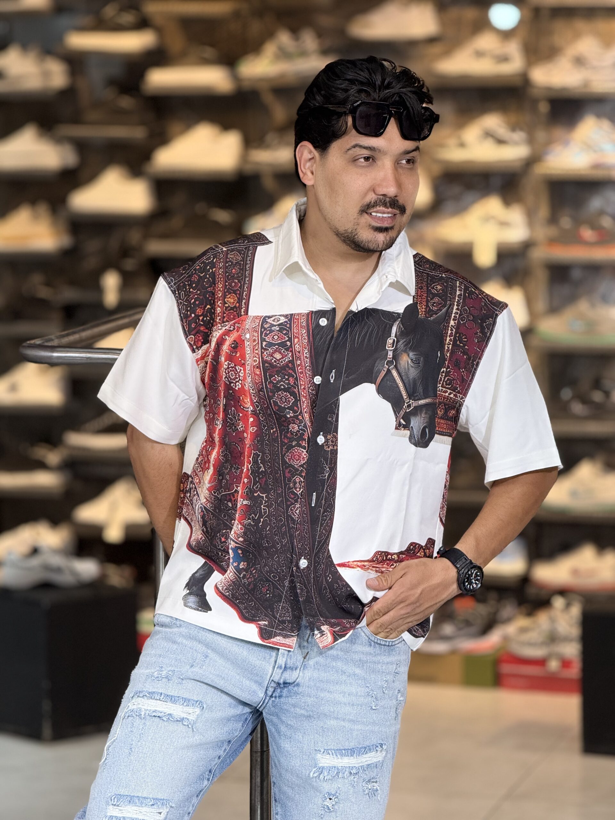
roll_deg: -0.5
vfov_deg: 16.4
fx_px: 2843
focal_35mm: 120
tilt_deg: -5.3
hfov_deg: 12.3
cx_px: 308
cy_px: 410
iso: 160
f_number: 2.8
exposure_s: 1/100
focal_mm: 15.66
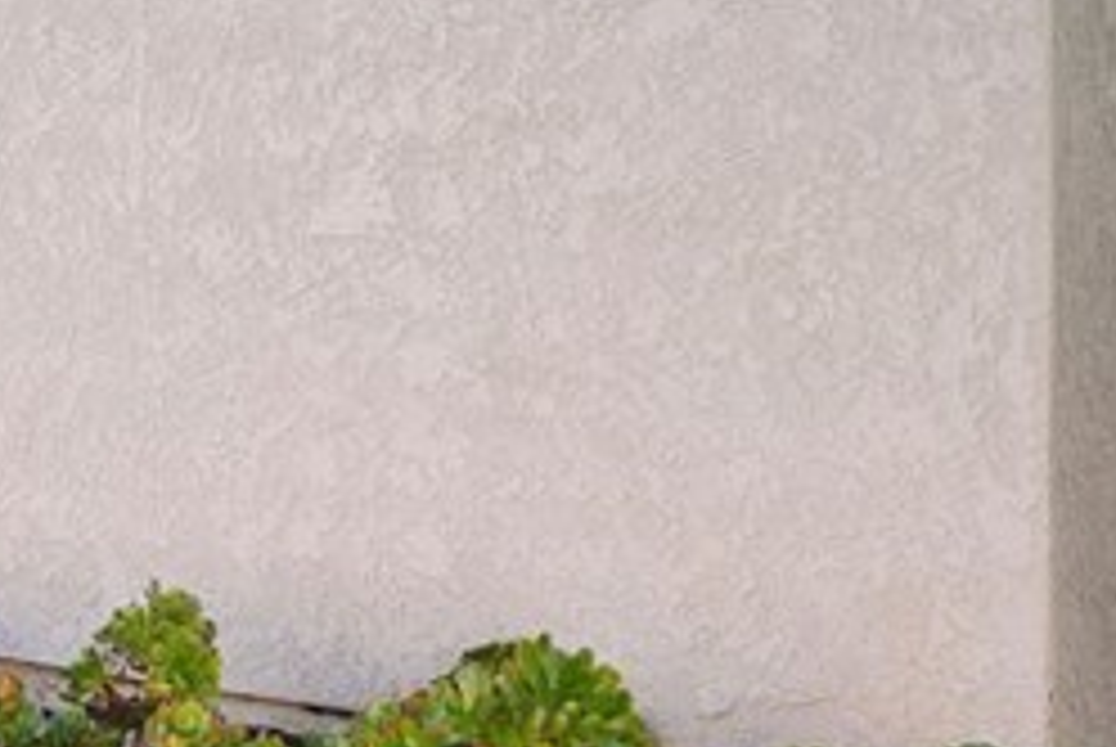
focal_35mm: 66
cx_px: -644
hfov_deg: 23.2
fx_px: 2048
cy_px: 344
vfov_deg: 20.7
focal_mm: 16
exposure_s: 1/15
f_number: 14
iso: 160
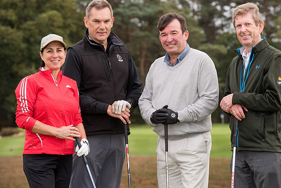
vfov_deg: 6.4
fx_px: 1671
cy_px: 85
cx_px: 154
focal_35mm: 214
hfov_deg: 9.6
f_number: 8
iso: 640
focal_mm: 195
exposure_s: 1/250
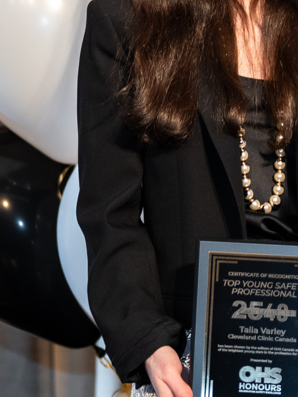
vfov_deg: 8.2
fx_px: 2754
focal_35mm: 240
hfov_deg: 6.2
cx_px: 97
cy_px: -77
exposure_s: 1/200
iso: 1250
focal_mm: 63
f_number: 2.5
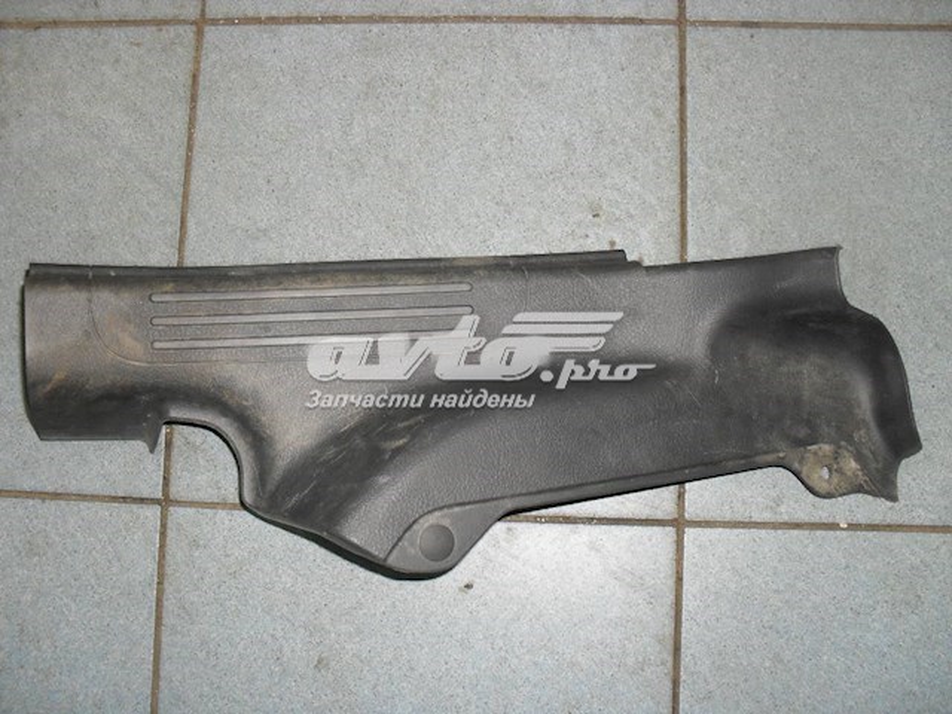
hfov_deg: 52.6
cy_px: 357
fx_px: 963
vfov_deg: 40.7
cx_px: 476
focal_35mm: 35
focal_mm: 6.3
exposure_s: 1/45
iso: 200
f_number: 3.2
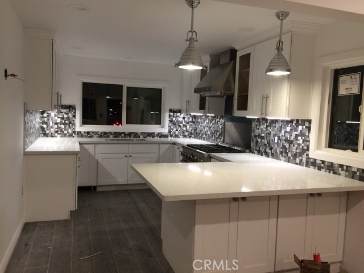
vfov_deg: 46.8
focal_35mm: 30
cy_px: 136
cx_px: 182
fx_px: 315
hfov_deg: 60.0
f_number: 2.2
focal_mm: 4.12
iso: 80
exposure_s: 1/30
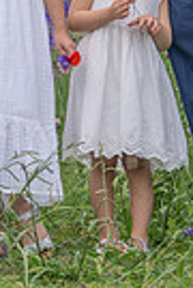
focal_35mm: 400
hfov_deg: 3.5
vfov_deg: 5.1
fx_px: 3200
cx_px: 30
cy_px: -3
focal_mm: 85
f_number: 3.2
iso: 160
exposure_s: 1/400
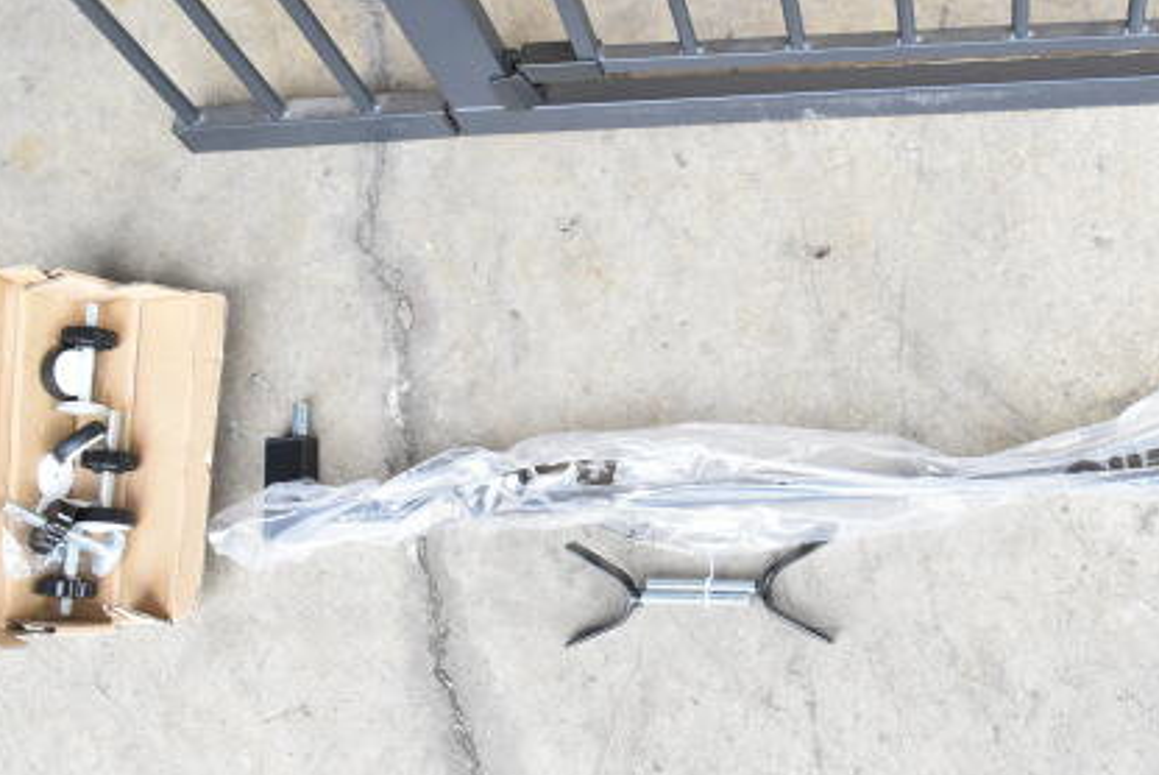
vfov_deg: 30.6
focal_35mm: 44
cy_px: 406
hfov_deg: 44.0
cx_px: 741
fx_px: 1417
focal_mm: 20
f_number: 8
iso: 1600
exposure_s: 1/250
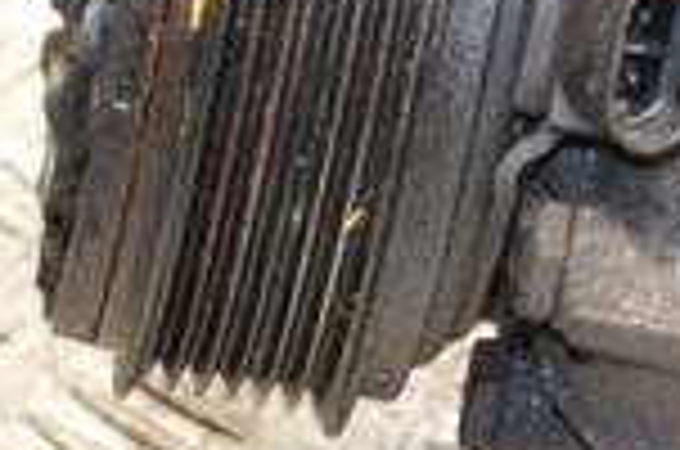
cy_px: 76
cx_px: 941
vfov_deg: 3.3
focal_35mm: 418
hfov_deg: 4.9
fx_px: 7879
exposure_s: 1/60
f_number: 5.3
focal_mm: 70
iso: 800
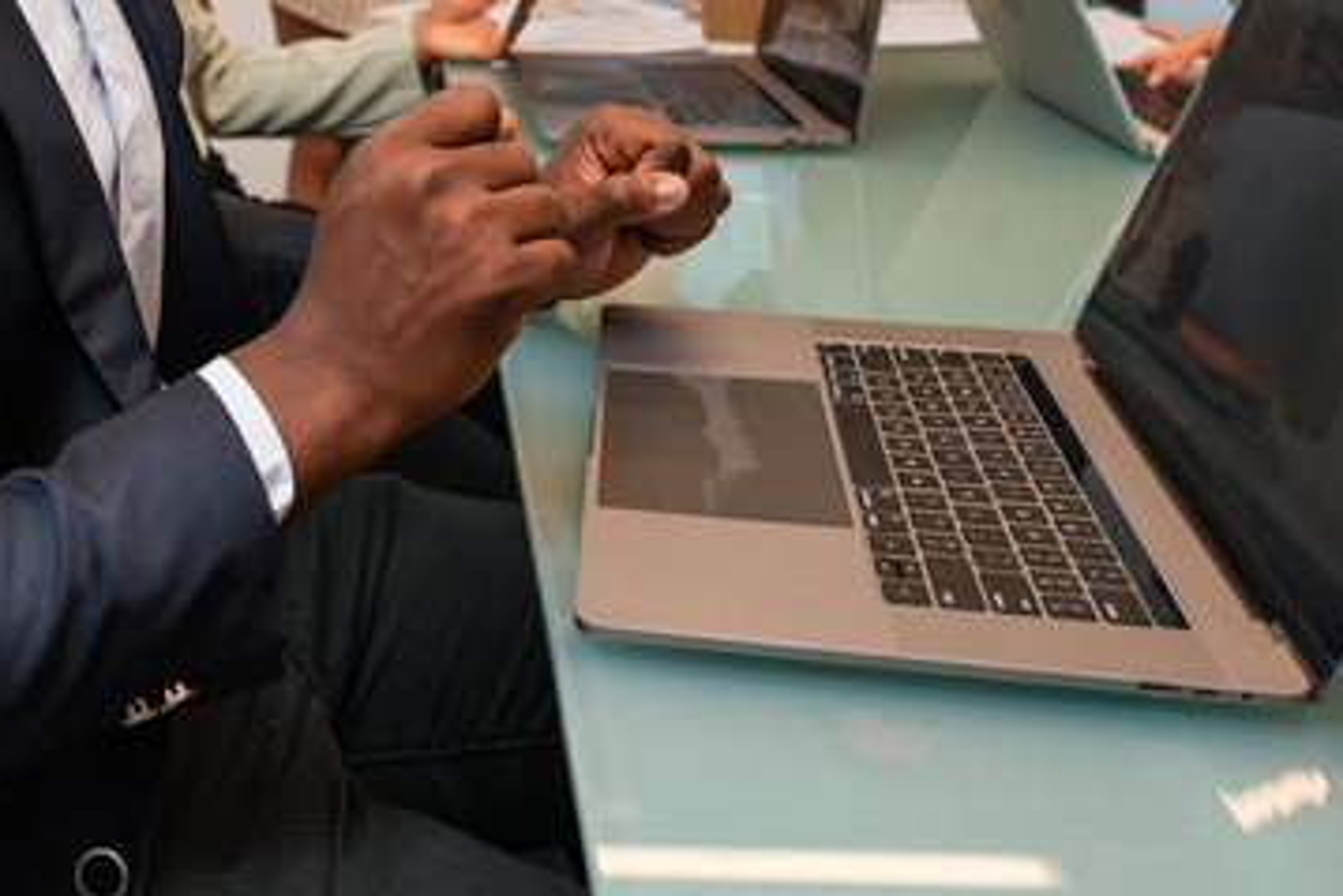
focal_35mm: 47
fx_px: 1754
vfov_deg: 26.6
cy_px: -65
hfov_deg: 40.4
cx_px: 297
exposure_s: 1/100
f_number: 3.2
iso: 320
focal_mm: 20
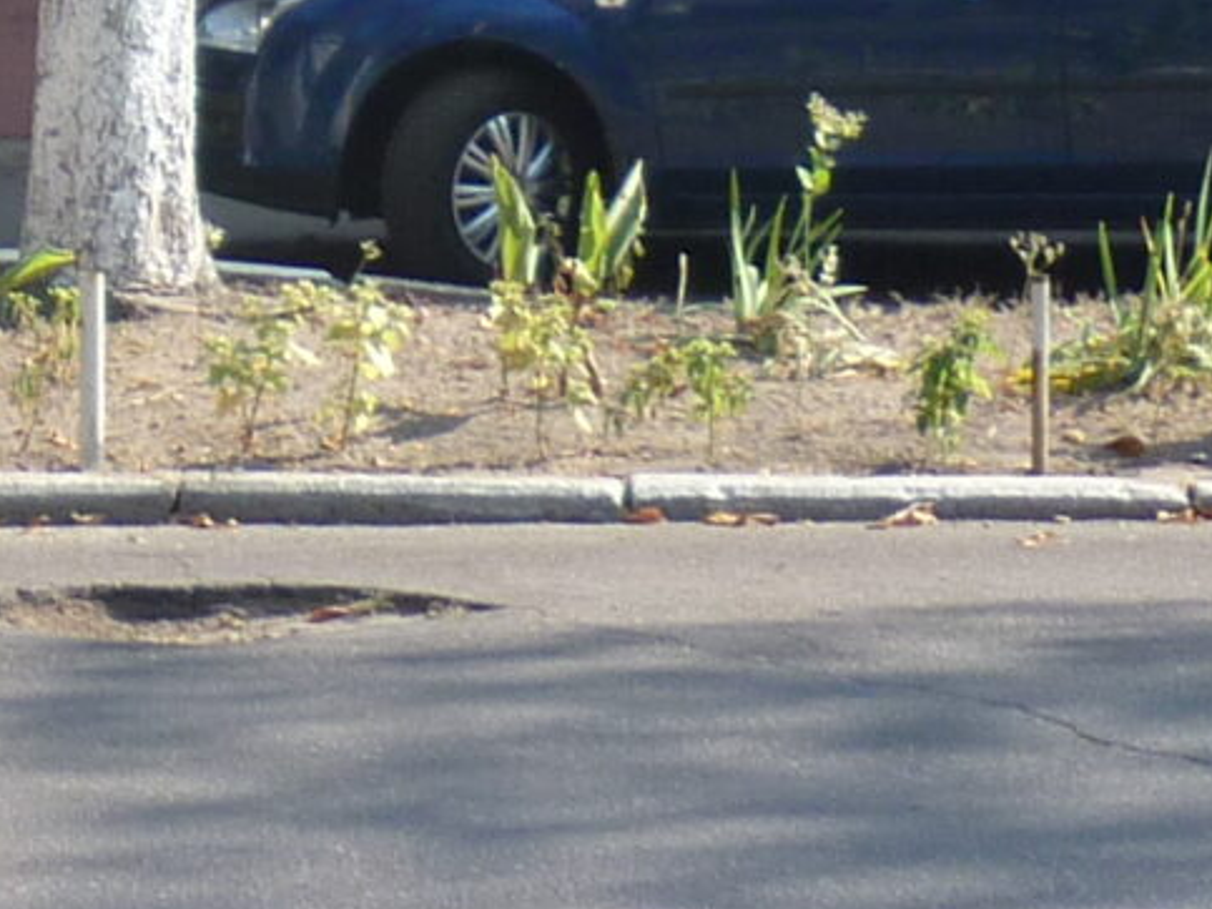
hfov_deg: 10.9
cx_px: -570
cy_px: -1492
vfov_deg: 7.7
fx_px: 6126
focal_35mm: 175
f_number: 2.8
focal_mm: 5.5
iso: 80
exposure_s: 1/400
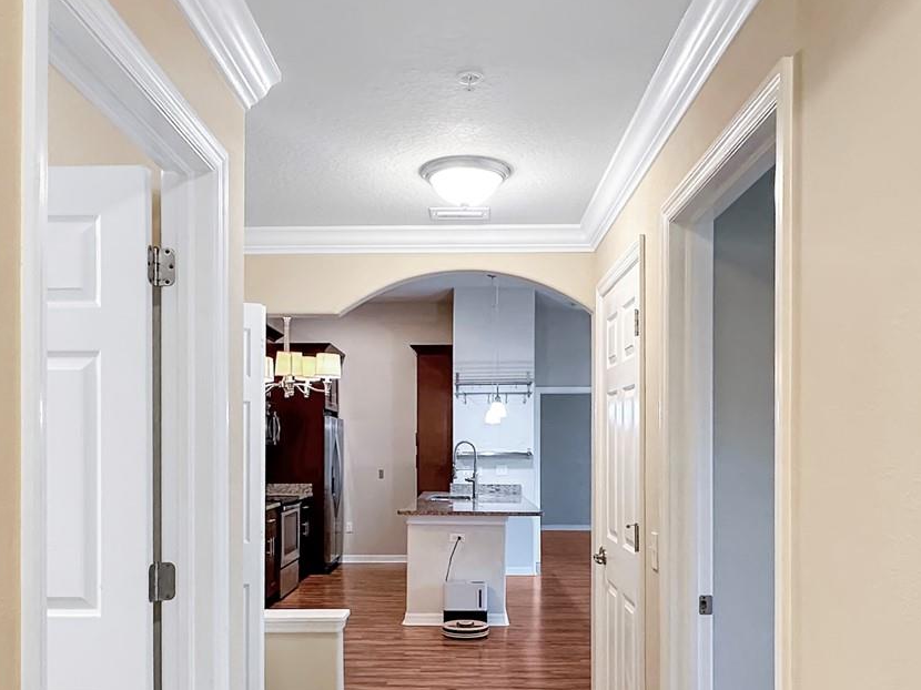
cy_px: 641
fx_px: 718
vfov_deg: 45.7
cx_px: 456
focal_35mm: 27
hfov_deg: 65.3
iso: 250
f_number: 2.2
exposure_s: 1/60
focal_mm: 2.22
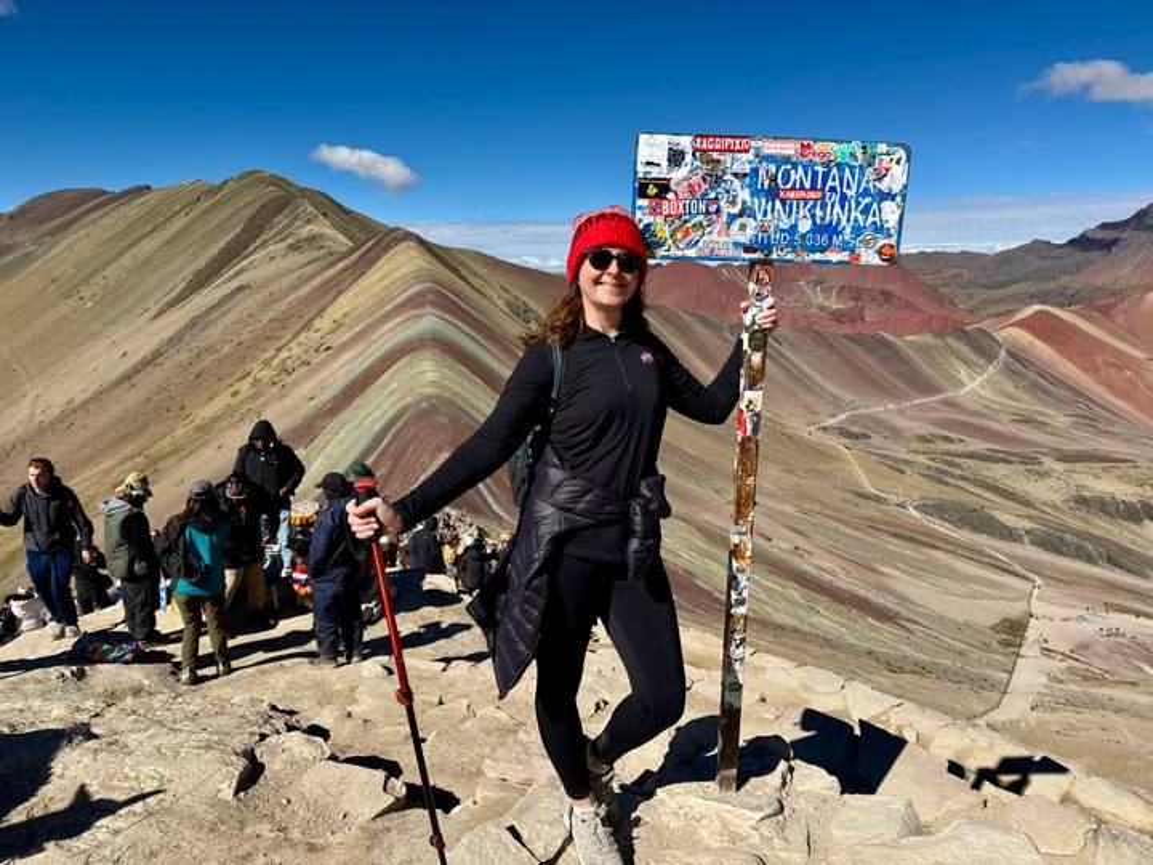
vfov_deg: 56.8
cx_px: 576
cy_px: 432
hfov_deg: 71.6
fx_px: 799
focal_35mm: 24
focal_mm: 6.76
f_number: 1.78
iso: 80
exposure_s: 1/6410
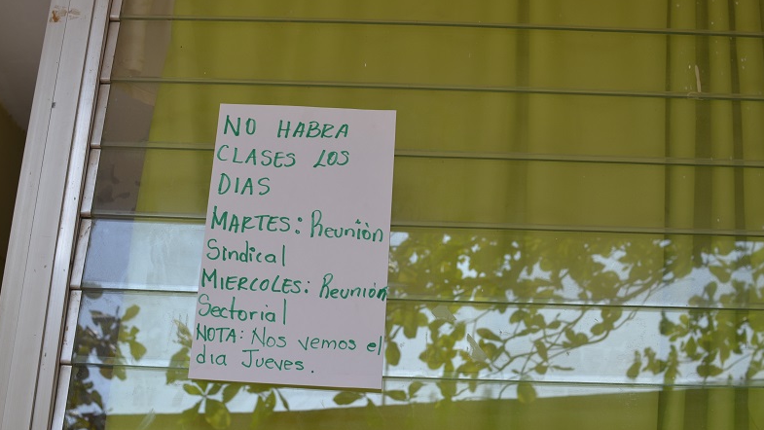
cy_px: 186
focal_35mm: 48
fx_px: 973
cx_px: 382
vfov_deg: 24.9
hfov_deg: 42.9
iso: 110
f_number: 5.6
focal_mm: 30
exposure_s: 1/125
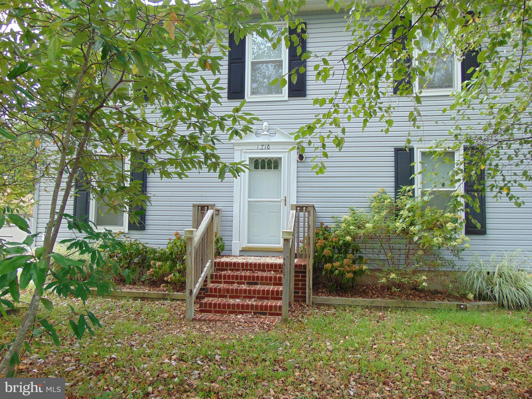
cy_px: 200
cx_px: 266
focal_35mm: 25
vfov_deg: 54.9
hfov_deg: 69.4
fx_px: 384
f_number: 3
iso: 80
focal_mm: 4.5
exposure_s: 1/125
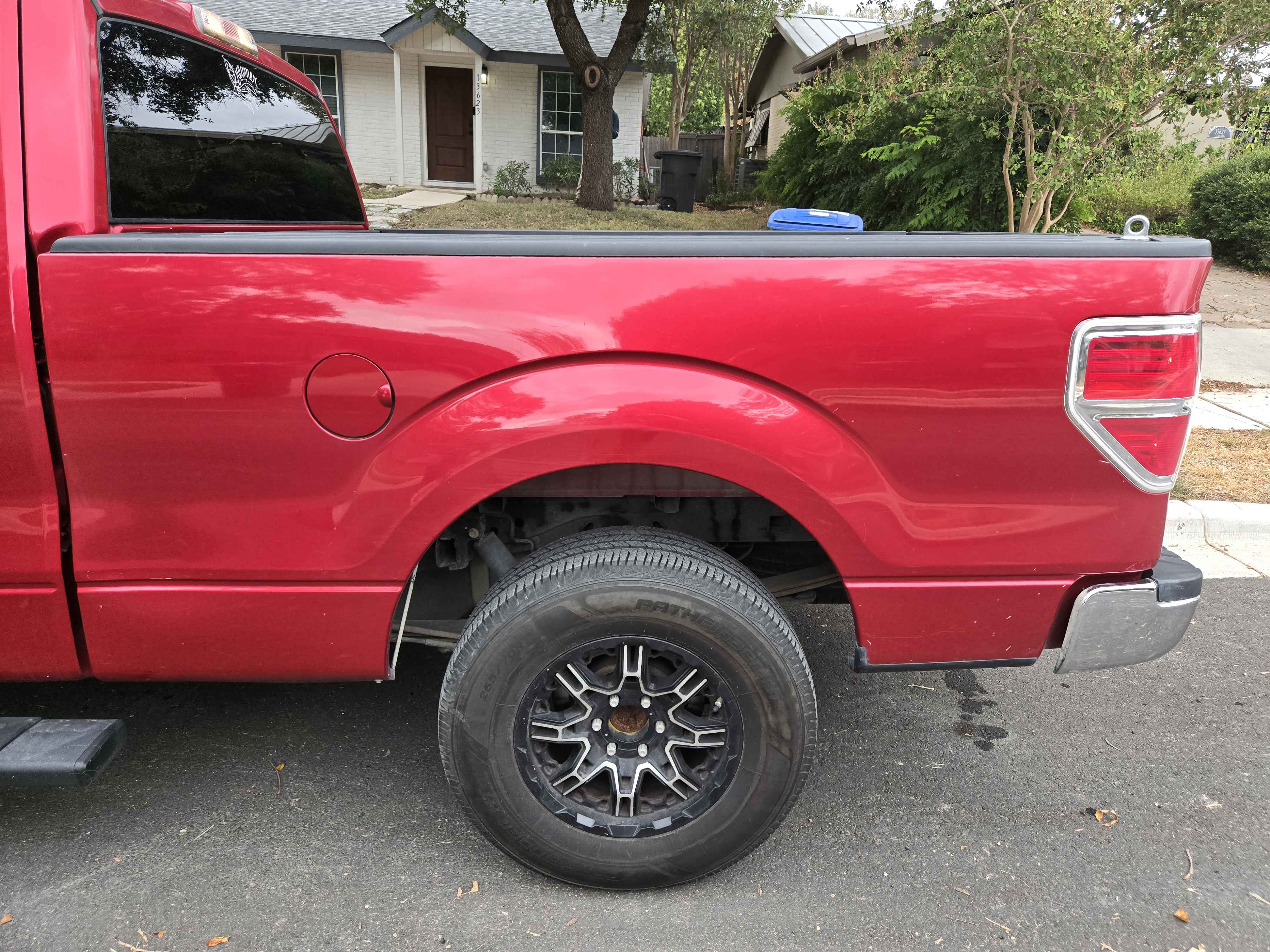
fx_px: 844
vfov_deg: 58.9
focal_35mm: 23
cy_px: 476
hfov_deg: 73.9
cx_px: 635
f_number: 1.8
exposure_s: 1/508
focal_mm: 5.4
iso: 125
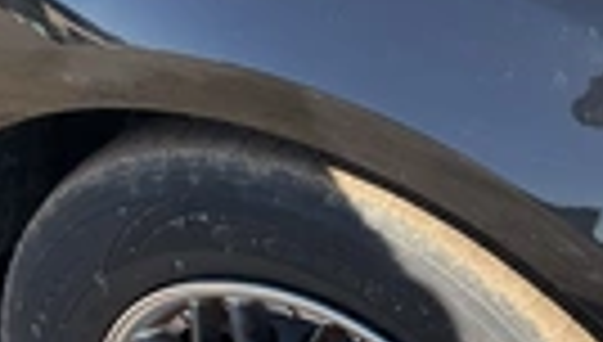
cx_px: 639
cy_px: 248
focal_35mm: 94
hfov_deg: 21.6
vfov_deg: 12.9
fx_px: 1506
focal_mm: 3
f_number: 1.8
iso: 25
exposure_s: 1/509
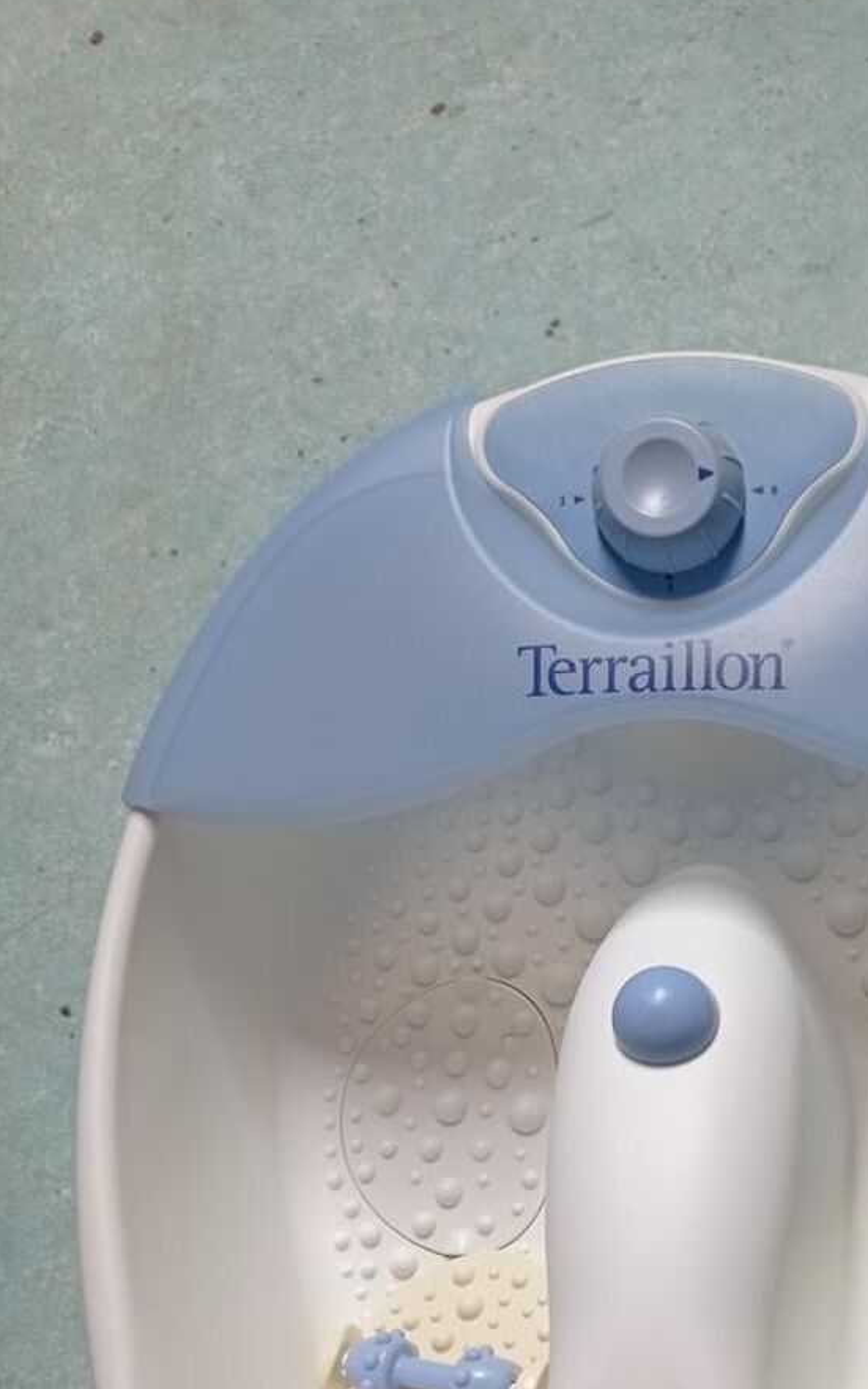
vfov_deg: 43.0
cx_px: 783
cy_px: 1033
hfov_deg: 27.6
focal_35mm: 45
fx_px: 1702
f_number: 1.79
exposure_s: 1/100
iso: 129
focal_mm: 4.74
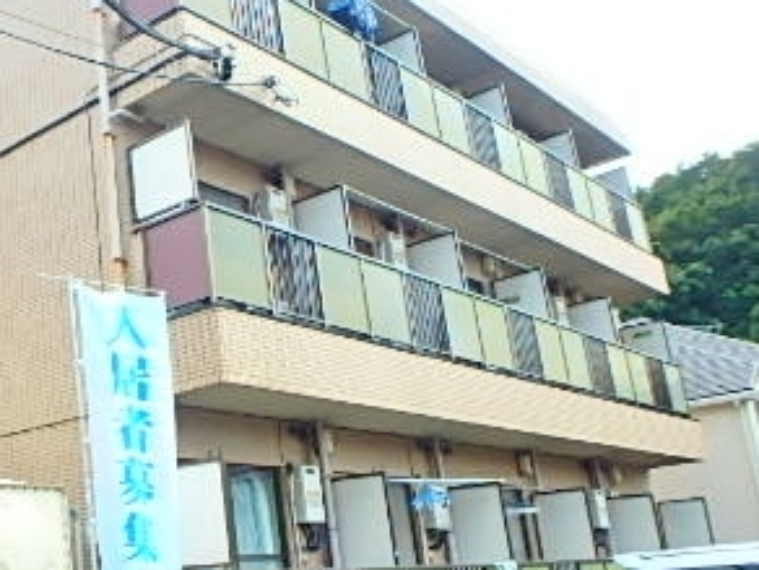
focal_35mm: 46
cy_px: 318
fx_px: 1009
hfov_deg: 37.3
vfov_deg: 31.5
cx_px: 16
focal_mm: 3.7
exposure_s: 1/320
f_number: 3.5
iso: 125
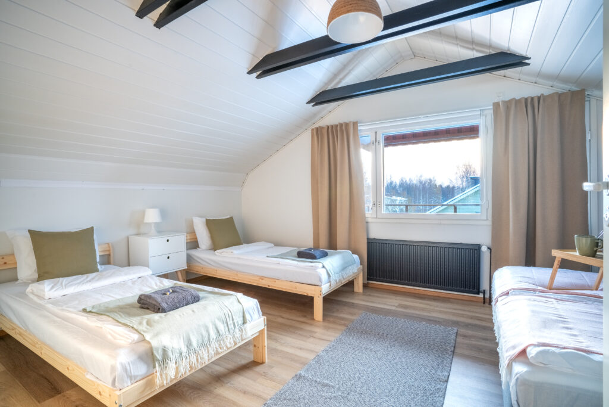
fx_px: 288
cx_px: 304
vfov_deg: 70.5
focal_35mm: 17
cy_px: 204
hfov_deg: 93.3
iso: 400
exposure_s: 1/50
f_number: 11
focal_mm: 17
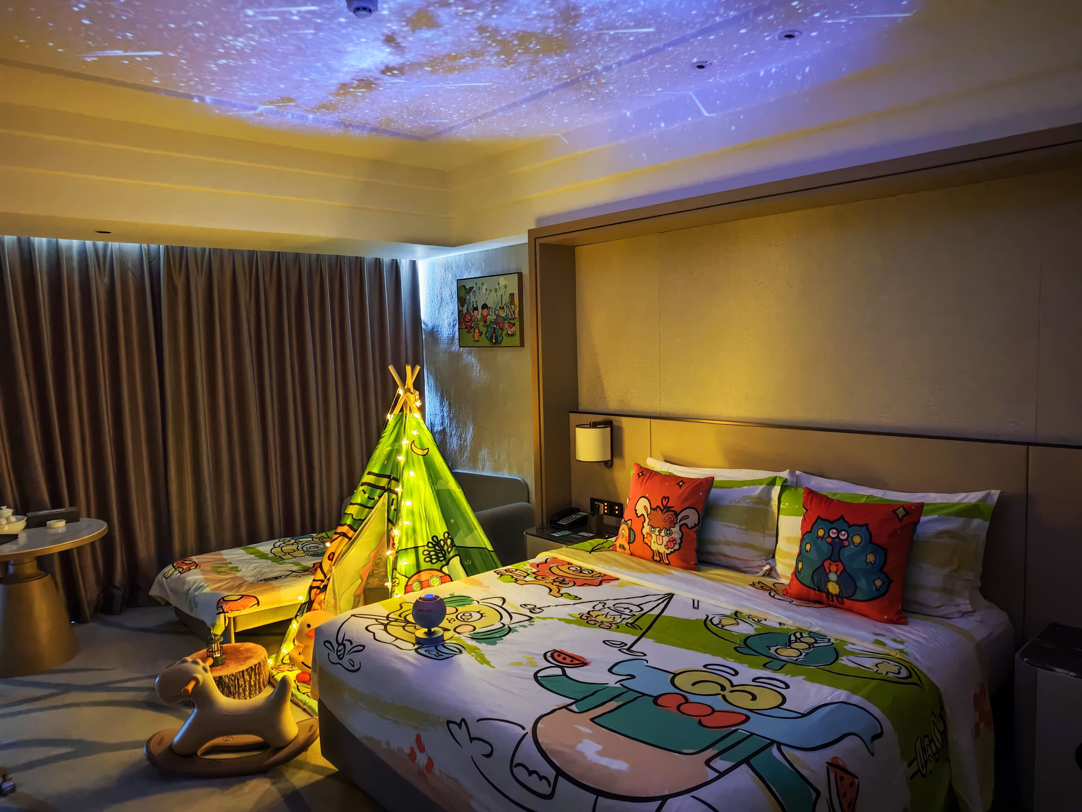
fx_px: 719
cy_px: 406
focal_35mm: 23
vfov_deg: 58.9
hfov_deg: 73.9
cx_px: 541
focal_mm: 6.68
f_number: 1.44
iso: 2500
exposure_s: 1/8.33
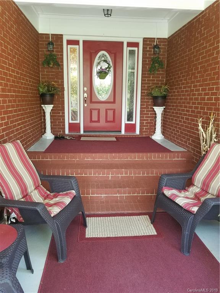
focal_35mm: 26
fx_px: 220
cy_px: 146
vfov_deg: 67.3
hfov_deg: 53.1
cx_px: 110
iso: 125
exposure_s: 1/24
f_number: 1.7
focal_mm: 4.2
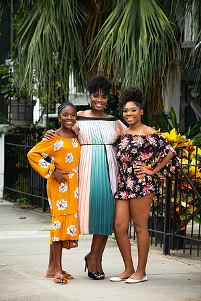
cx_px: 100
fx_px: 1047
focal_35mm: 125
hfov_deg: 11.0
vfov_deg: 16.4
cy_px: 150
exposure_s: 1/640
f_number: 5.6
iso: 320
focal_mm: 125
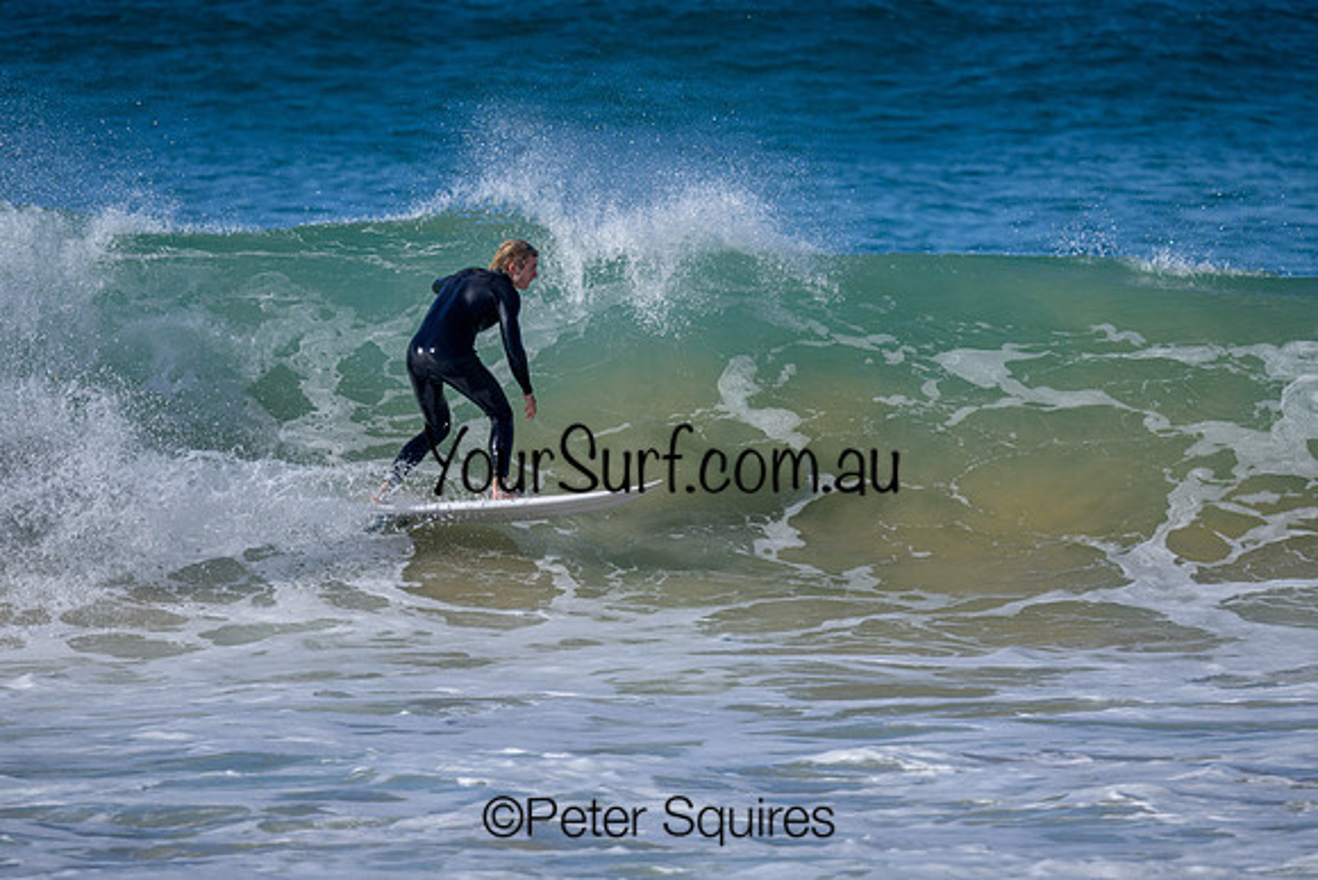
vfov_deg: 1.3
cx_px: 541
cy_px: 422
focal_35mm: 1099
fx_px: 40243
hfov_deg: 1.9
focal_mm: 800
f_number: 6.3
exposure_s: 1/2000
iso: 280
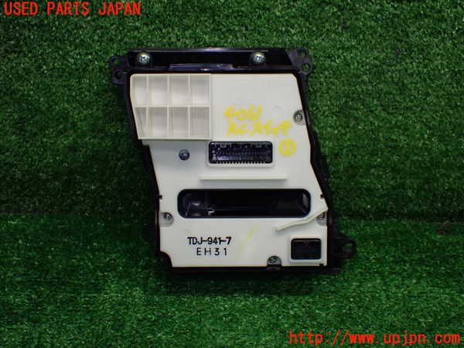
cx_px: 232
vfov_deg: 35.1
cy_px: 174
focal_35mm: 41
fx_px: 550
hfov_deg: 45.8
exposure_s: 1/160
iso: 500
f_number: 2.8
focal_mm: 7.31
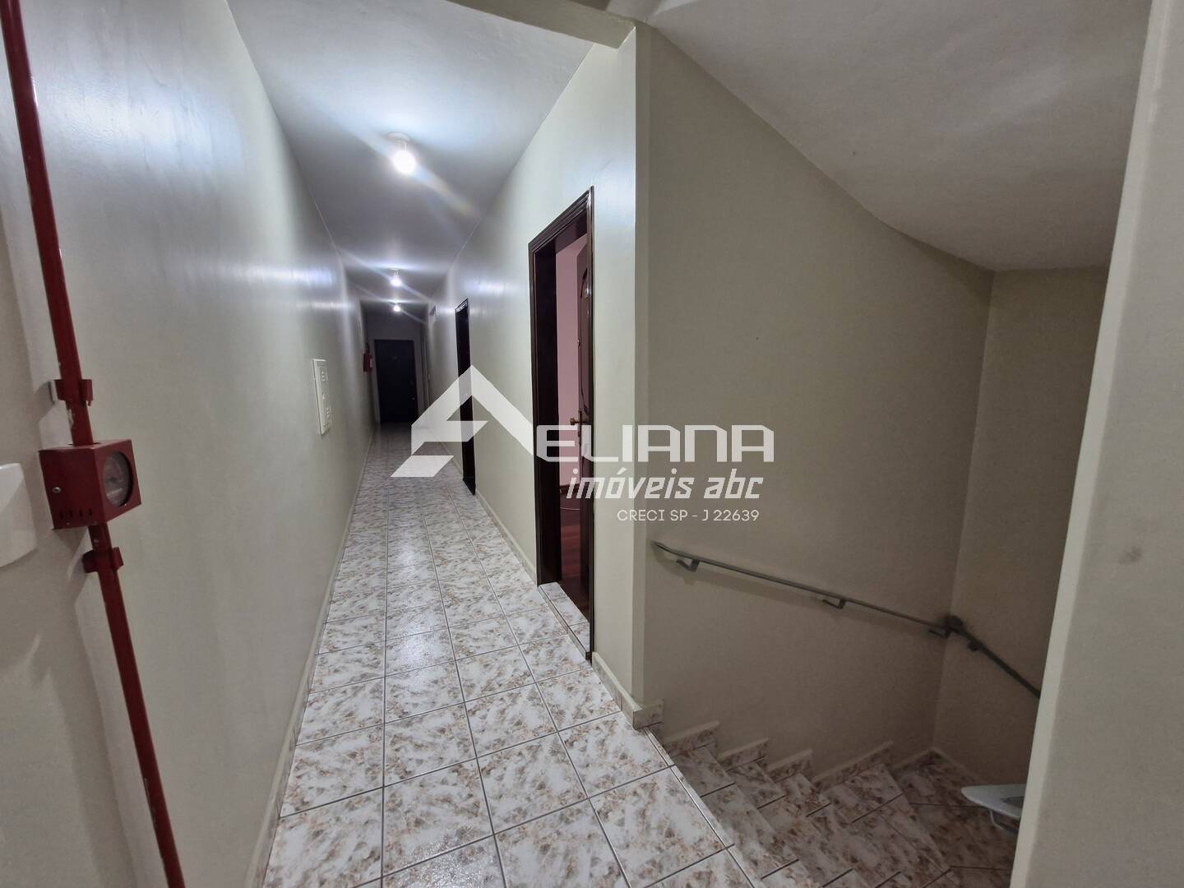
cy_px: 444
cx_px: 592
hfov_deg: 106.2
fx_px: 445
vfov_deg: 89.9
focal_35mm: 13
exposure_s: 1/60
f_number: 2.2
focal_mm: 1.74
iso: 200
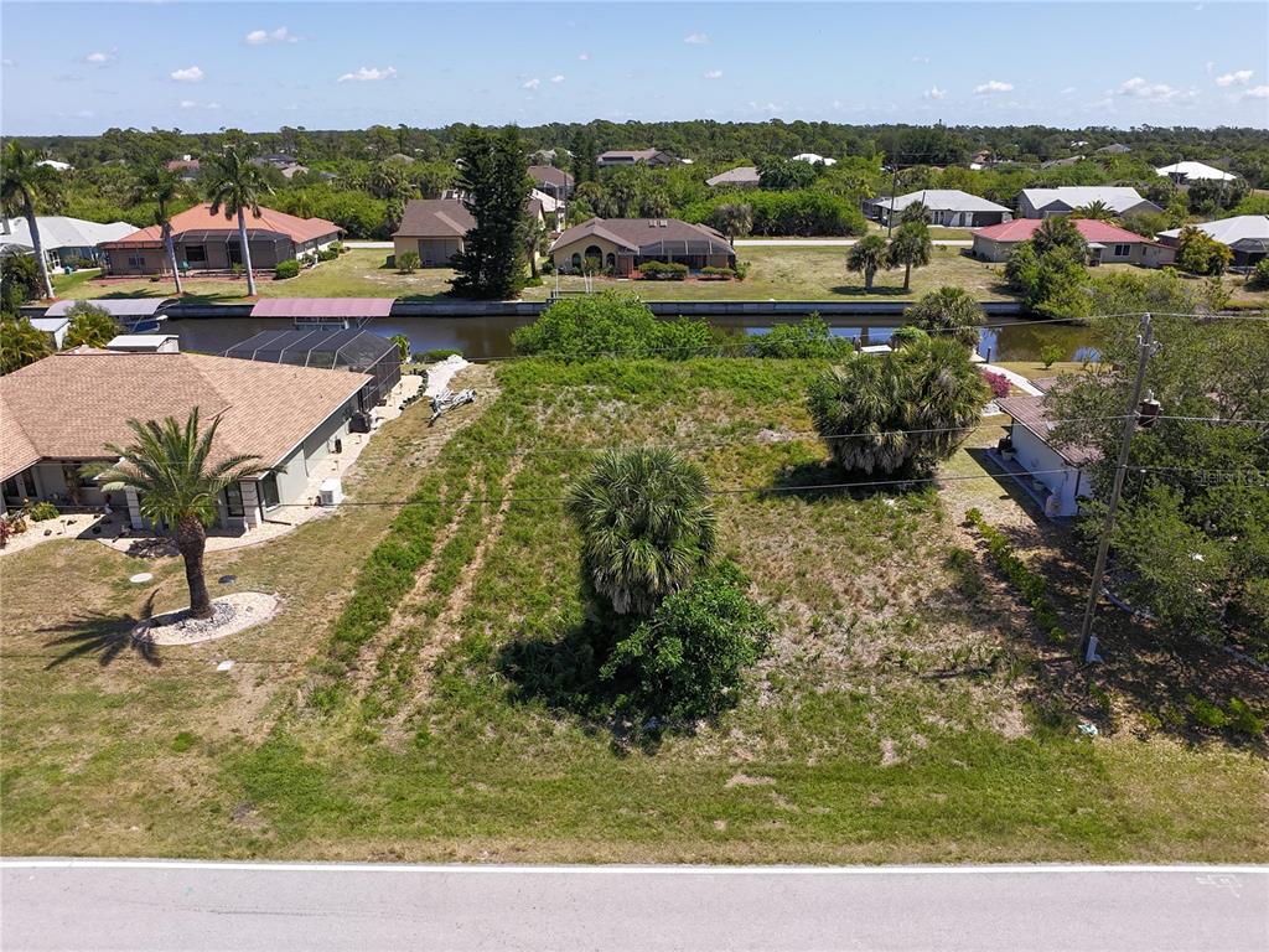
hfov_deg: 71.6
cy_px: 476
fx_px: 880
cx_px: 634
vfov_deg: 56.8
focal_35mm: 24
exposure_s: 1/1000
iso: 120
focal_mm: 4.55
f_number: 2.8
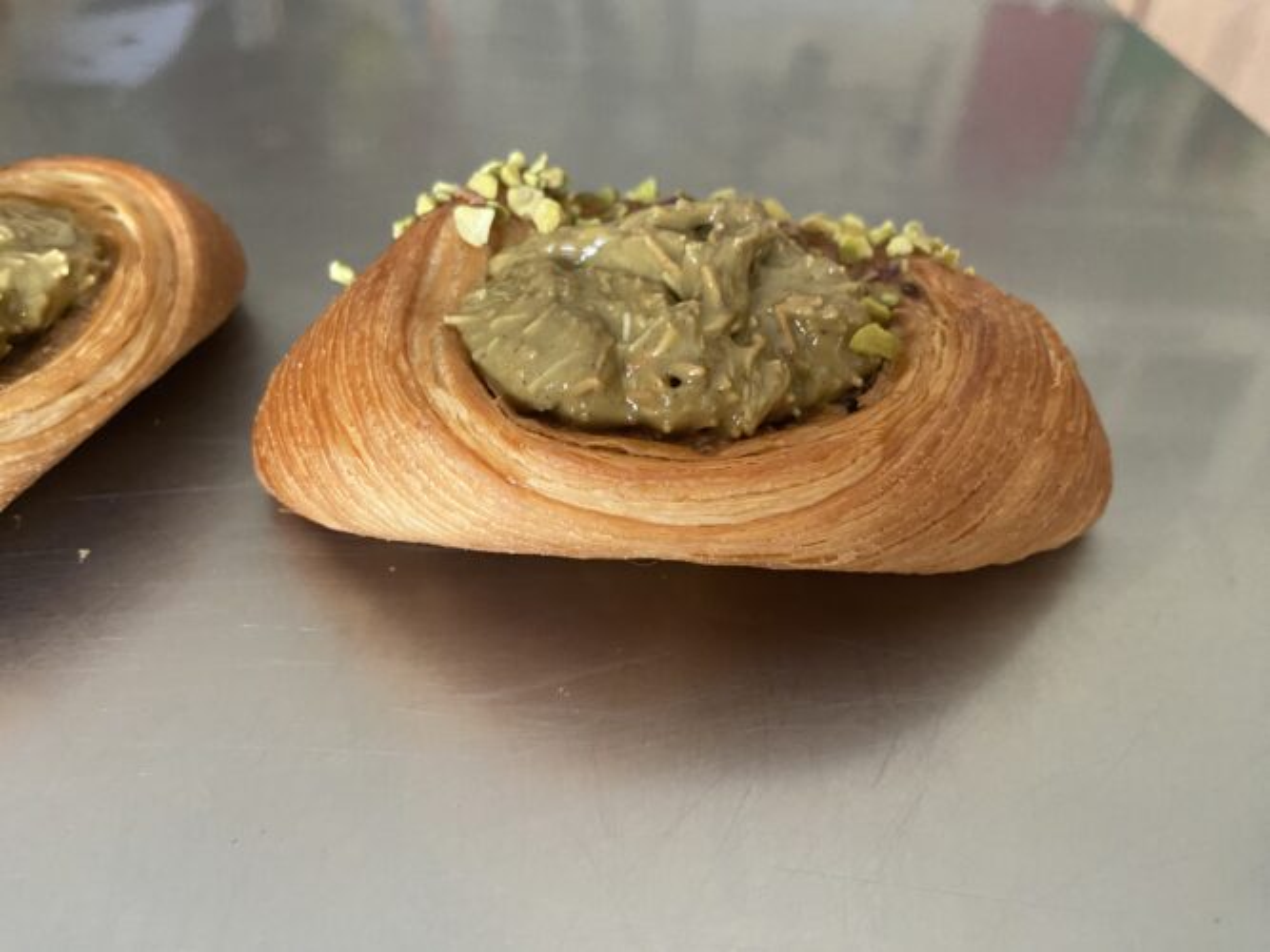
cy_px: 476
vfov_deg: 54.9
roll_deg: -3.1
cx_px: 635
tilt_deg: -39.7
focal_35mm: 25
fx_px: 917
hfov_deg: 69.4
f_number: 1.8
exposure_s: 1/60
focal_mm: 4.25
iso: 400
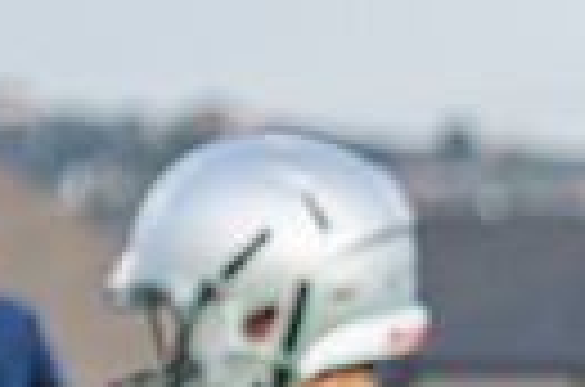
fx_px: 17280
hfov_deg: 1.9
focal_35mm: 1066
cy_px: 529
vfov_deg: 1.3
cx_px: 1243
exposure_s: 1/1600
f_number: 2.8
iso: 500
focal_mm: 173
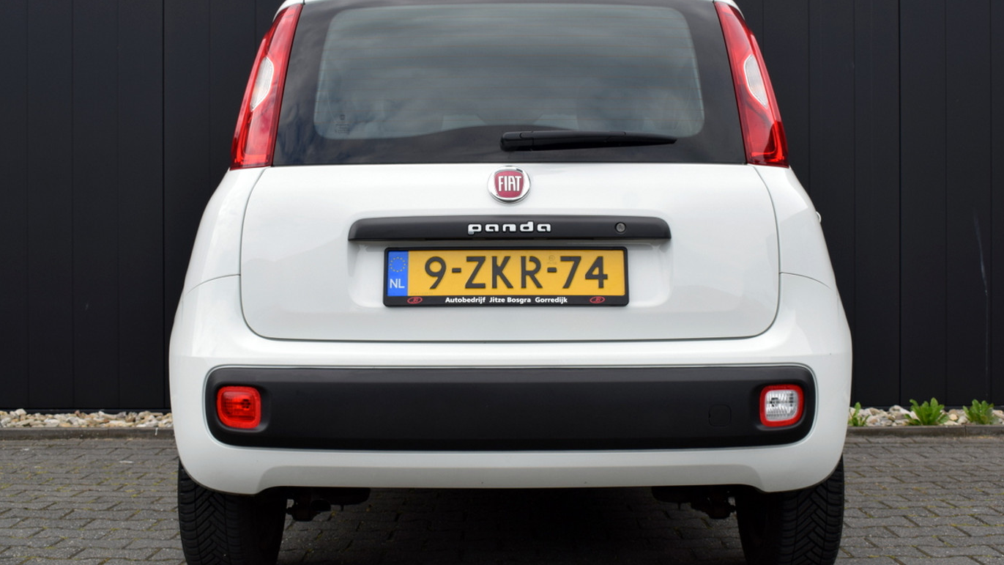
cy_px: 280
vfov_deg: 25.7
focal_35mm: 47
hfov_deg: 44.1
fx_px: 1239
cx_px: 506
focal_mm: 29
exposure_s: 1/250
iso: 200
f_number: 8
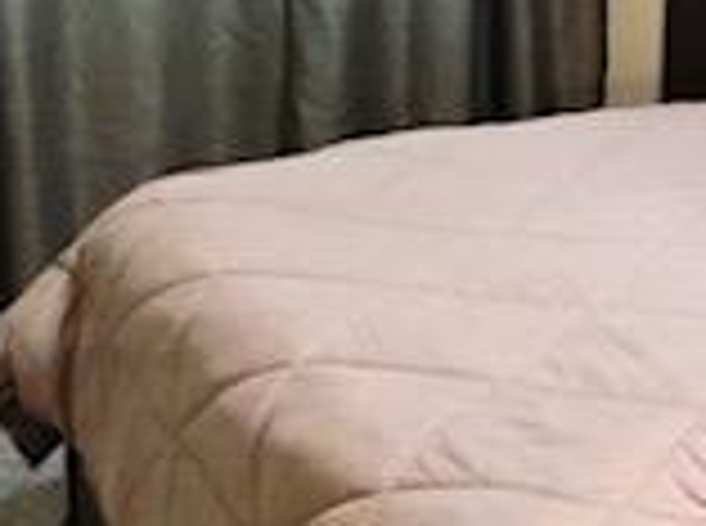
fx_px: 1913
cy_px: -9
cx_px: 1030
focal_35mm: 94
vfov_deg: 15.4
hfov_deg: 18.7
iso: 200
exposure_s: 1/6
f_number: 3
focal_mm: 4
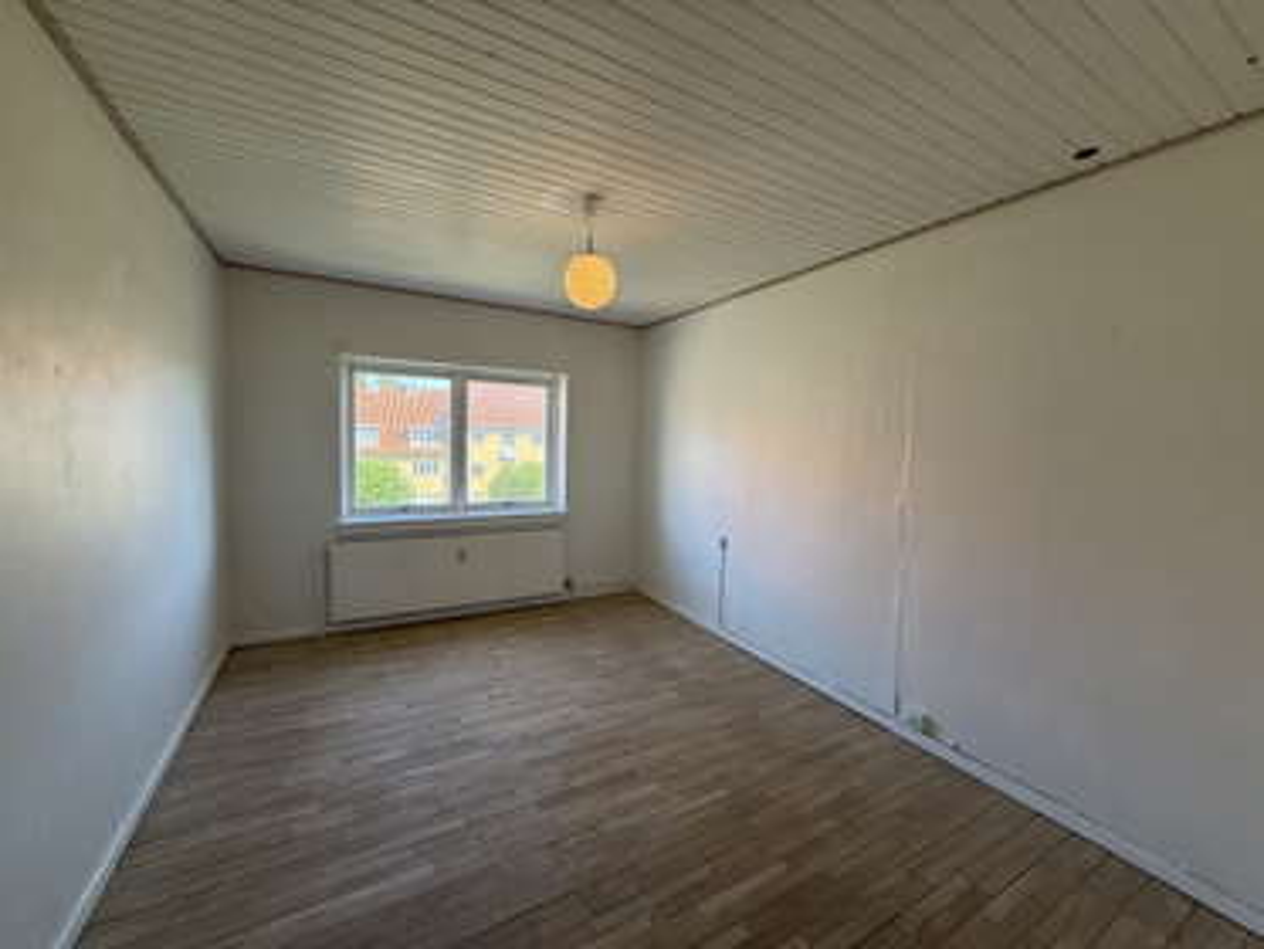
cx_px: 632
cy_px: 474
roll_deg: -1.5
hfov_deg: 102.0
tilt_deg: -3.7
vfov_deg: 85.7
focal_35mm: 14
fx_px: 511
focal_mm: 2.22
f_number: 2.2
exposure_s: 1/100
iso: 64
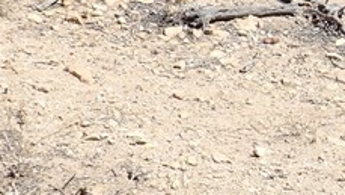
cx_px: 497
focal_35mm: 122
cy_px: -21
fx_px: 1116
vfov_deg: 9.8
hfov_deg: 16.2
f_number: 2.8
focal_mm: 4.5
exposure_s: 1/1000
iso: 100
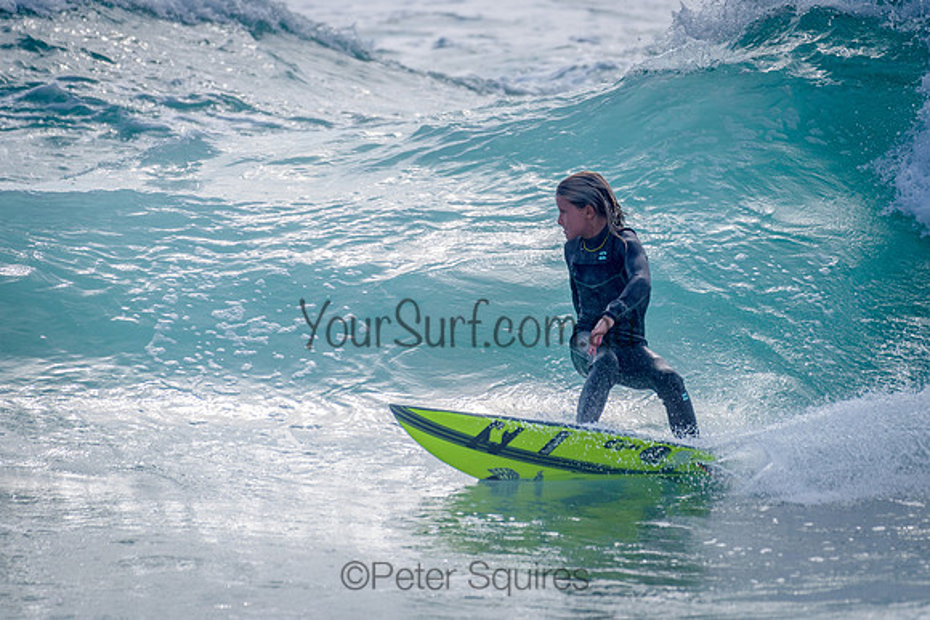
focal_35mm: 613
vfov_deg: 2.2
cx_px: 511
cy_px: 240
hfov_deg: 3.4
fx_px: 15838
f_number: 5.6
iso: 140
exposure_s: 1/2000
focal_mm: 500
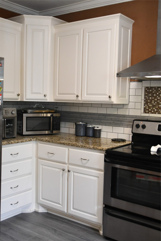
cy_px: 120
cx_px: 80
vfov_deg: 46.4
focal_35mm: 42
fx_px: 282
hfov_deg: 31.9
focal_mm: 28
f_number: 4.5
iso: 2200
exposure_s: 1/125
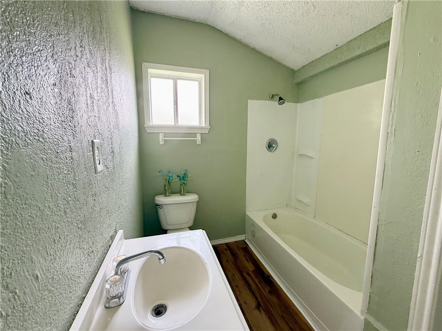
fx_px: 179
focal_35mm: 14
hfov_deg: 102.1
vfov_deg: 85.7
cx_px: 221
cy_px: 166
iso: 160
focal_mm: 2.22
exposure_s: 1/99
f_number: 2.2
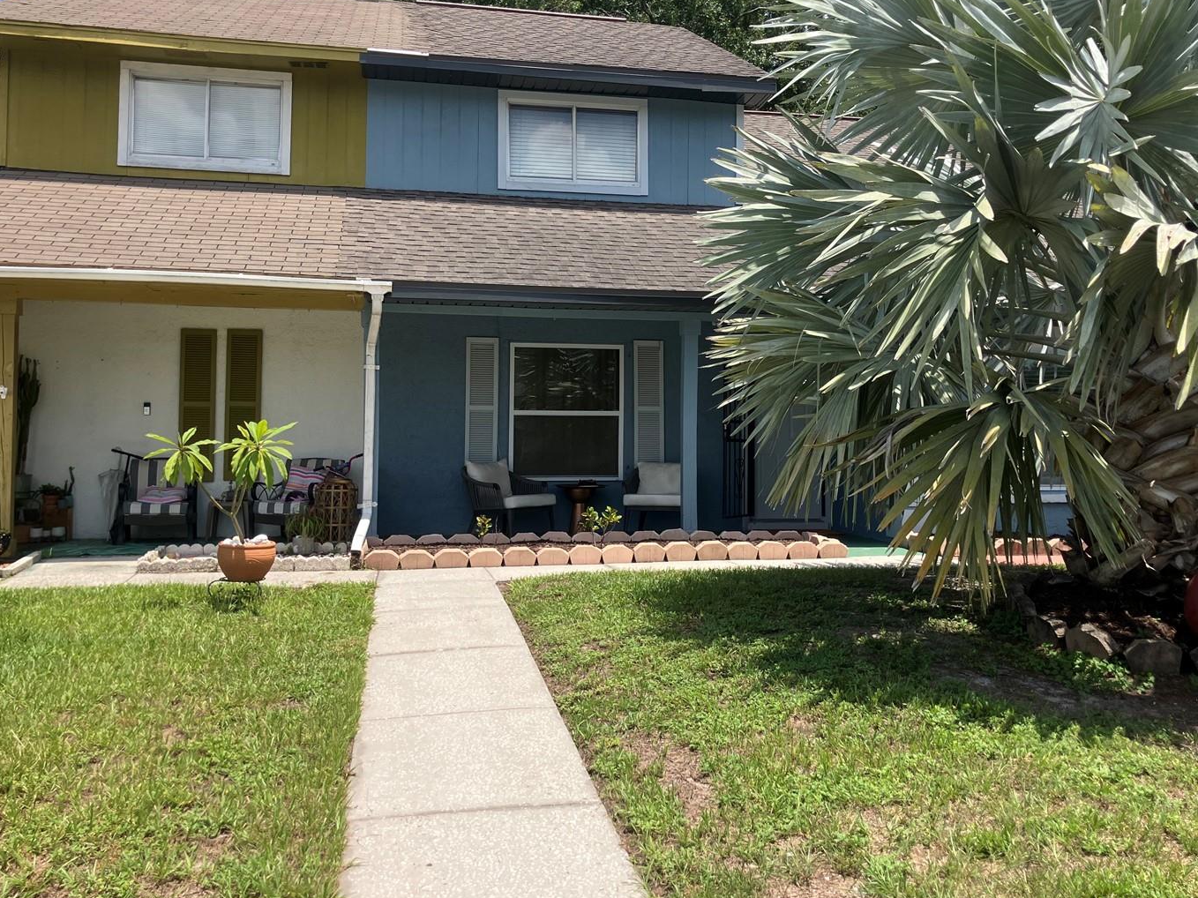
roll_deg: +0.1
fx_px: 1142
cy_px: 393
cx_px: 662
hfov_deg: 55.2
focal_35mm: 33
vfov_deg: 42.9
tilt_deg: +2.3
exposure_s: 1/1279
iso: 32
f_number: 1.8
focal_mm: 3.99
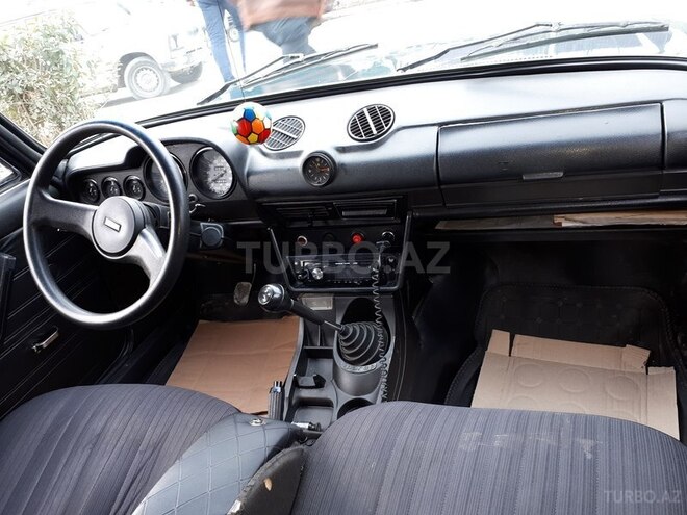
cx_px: 344
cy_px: 258
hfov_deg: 65.3
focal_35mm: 27
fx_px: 536
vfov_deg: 51.4
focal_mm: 3.6
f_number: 1.9
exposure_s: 1/33
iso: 50
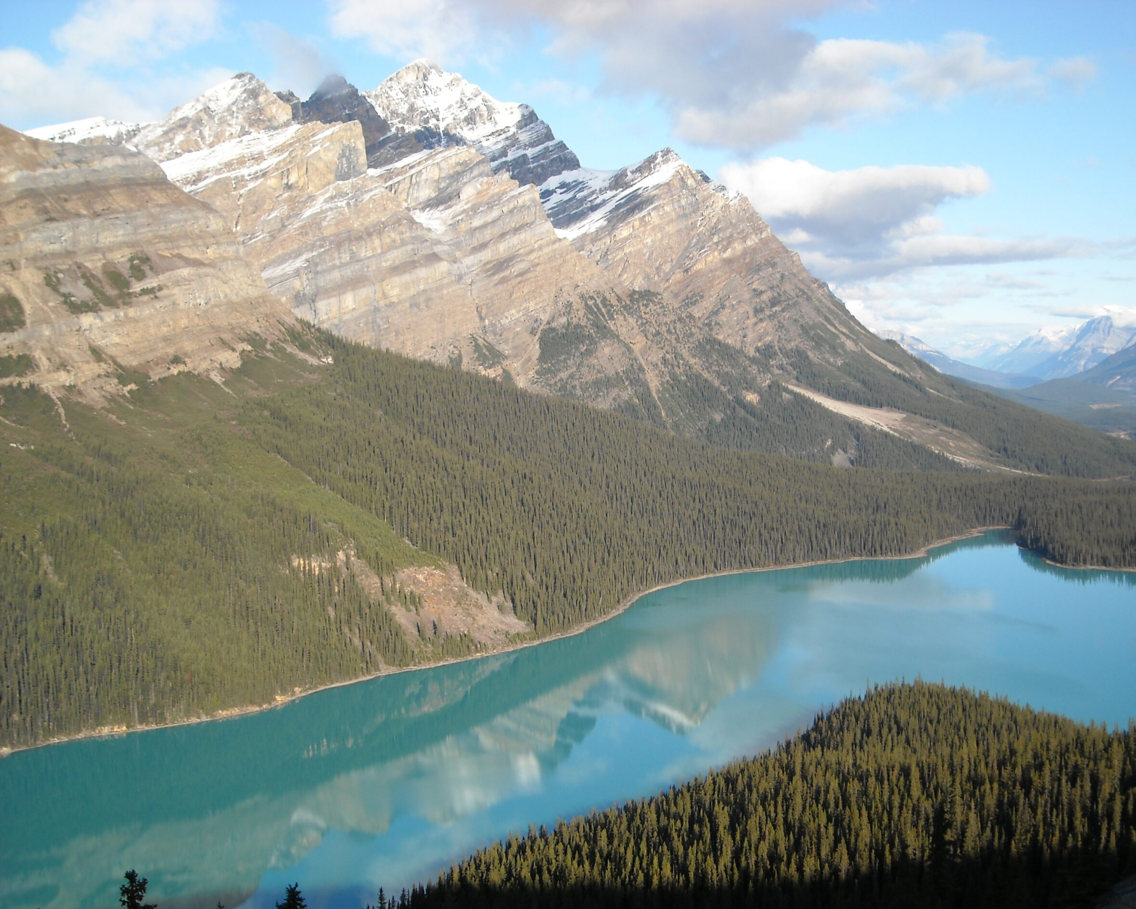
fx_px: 1748
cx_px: 609
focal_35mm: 52
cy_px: 457
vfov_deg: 29.1
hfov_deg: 36.0
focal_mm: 7.92
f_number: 6.3
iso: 64
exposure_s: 1/154
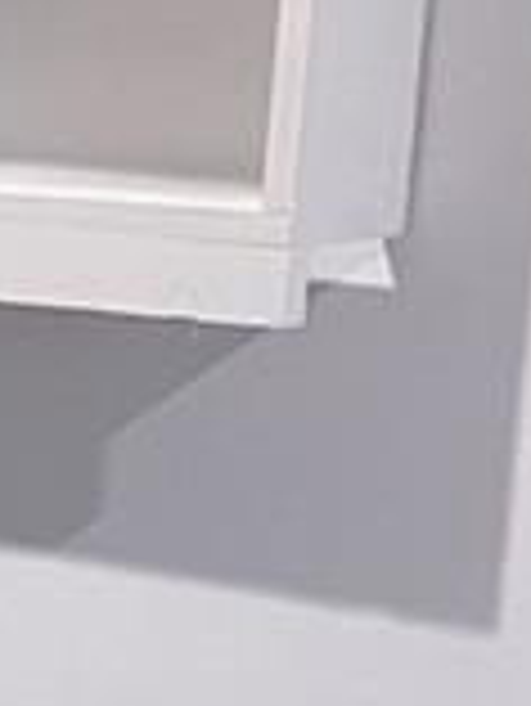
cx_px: -1341
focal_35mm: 199
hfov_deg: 6.5
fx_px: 4065
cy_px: 814
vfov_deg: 9.8
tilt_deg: -14.2
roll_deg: +0.9
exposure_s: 1/60
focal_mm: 5.1
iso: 400
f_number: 1.6
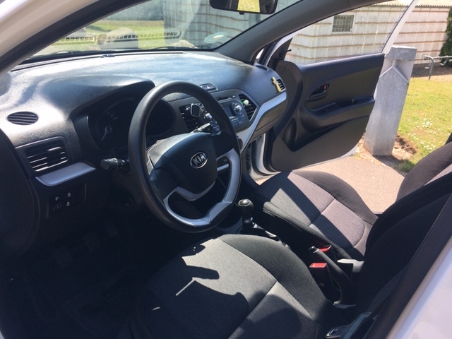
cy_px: 170
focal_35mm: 29
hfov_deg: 61.7
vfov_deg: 48.2
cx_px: 226
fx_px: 379
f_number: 2.2
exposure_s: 1/420
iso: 25
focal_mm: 4.15
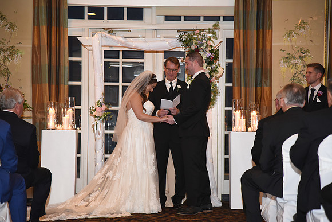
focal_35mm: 120
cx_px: 166
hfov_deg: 17.1
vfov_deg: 11.4
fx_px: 1107
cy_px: 111
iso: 2500
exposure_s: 1/60
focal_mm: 120
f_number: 4
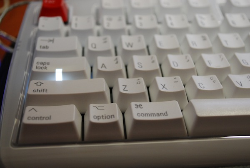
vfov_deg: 23.9
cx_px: 125
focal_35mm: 57
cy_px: 84
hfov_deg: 35.0
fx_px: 396
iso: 500
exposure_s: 1/30
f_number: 5.3
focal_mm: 38
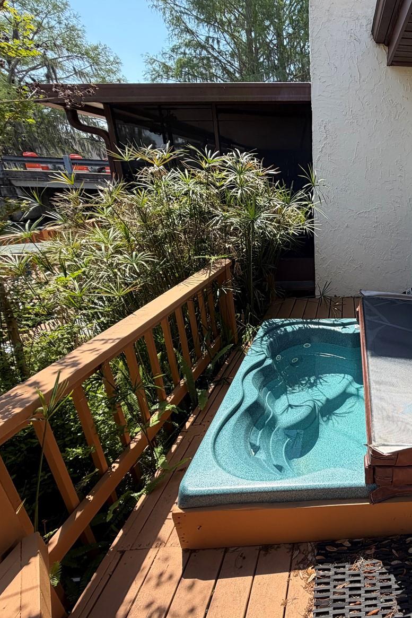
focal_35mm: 20
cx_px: 373
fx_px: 343
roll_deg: -3.2
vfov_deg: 84.0
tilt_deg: -21.0
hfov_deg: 53.8
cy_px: 309
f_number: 2.2
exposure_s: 1/619
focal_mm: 2.22
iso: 40
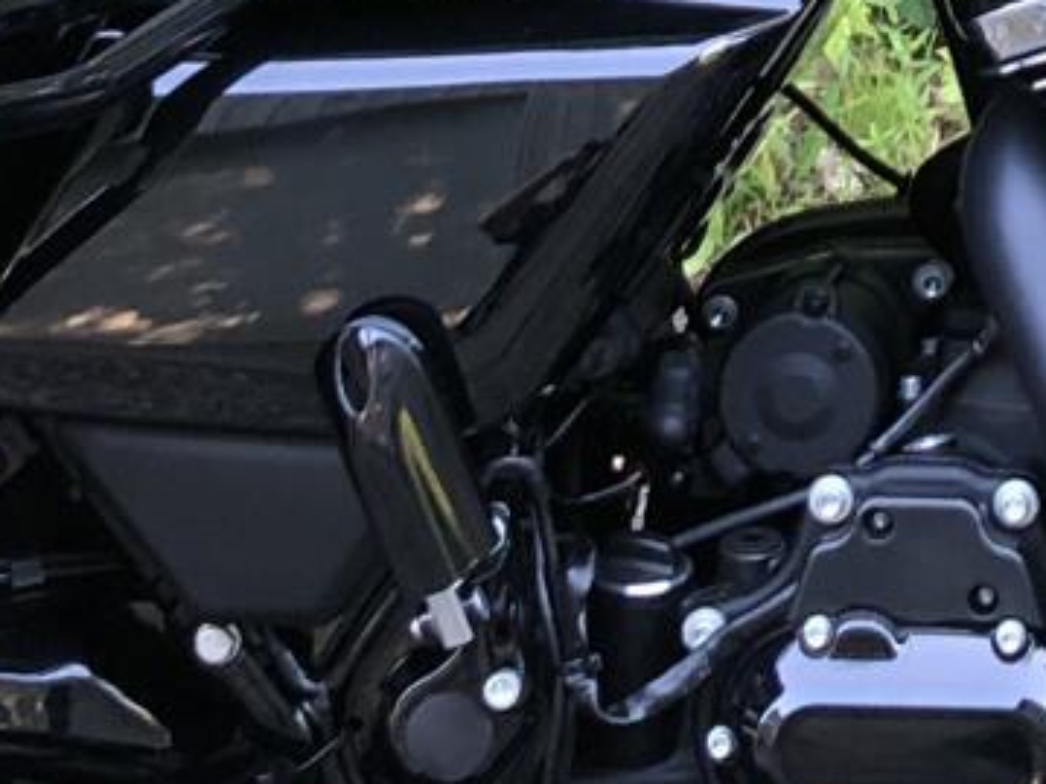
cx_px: 1061
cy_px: -726
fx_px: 4712
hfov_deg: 12.5
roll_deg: +3.5
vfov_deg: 9.0
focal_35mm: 156
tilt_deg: -5.1
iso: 40
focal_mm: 4
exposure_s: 1/24
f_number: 1.8
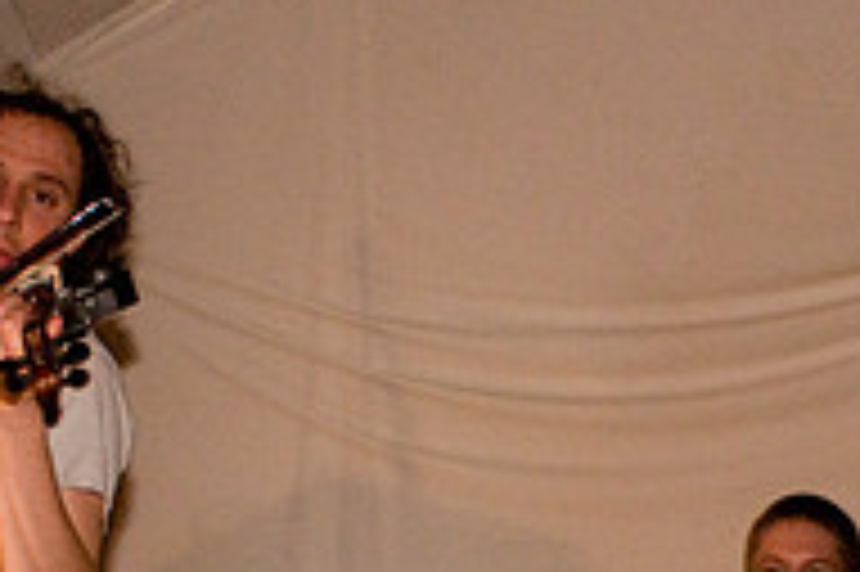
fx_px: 2172
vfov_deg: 14.5
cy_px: 696
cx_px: 612
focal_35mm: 91
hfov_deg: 22.2
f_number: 2.8
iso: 1250
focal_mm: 20
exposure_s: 1/50
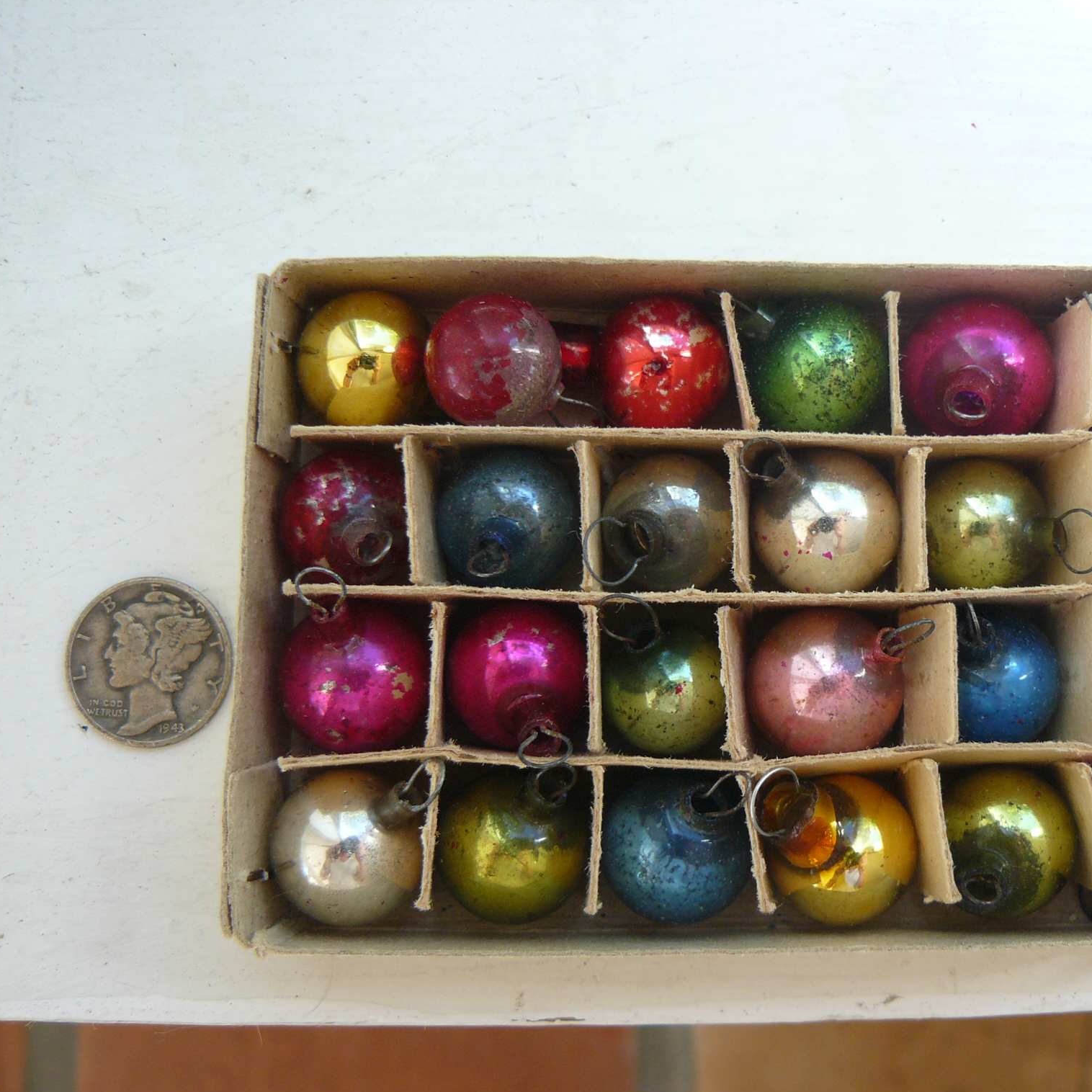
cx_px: 706
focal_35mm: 43
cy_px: 549
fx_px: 1535
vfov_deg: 39.2
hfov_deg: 38.8
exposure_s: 1/80
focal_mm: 6
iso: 100
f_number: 2.8
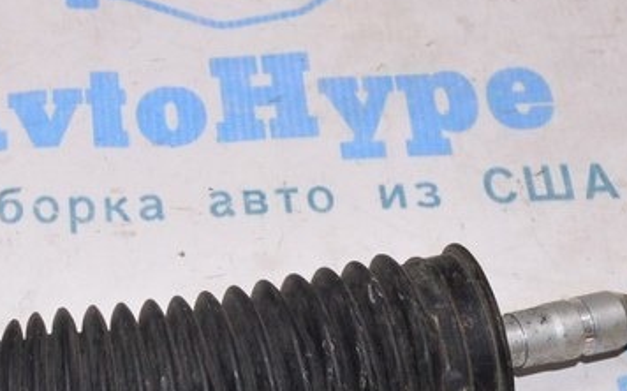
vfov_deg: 14.8
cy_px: 277
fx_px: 1503
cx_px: -41
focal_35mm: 88
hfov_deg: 22.4
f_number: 8
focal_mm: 20
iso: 1600
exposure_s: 1/200
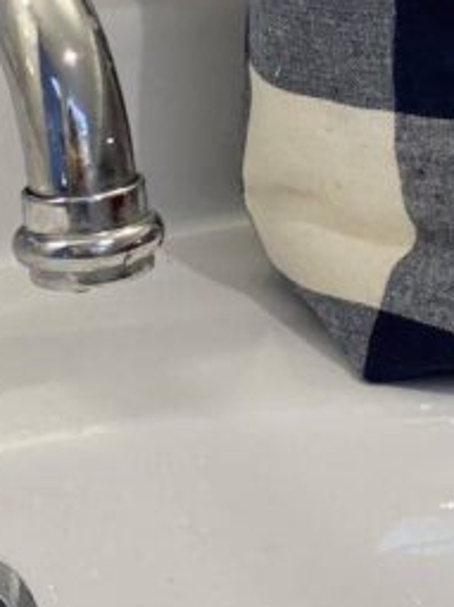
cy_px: -151
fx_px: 3045
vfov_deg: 11.1
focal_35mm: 174
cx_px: 326
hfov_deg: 8.5
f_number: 2
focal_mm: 6
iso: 125
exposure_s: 1/100
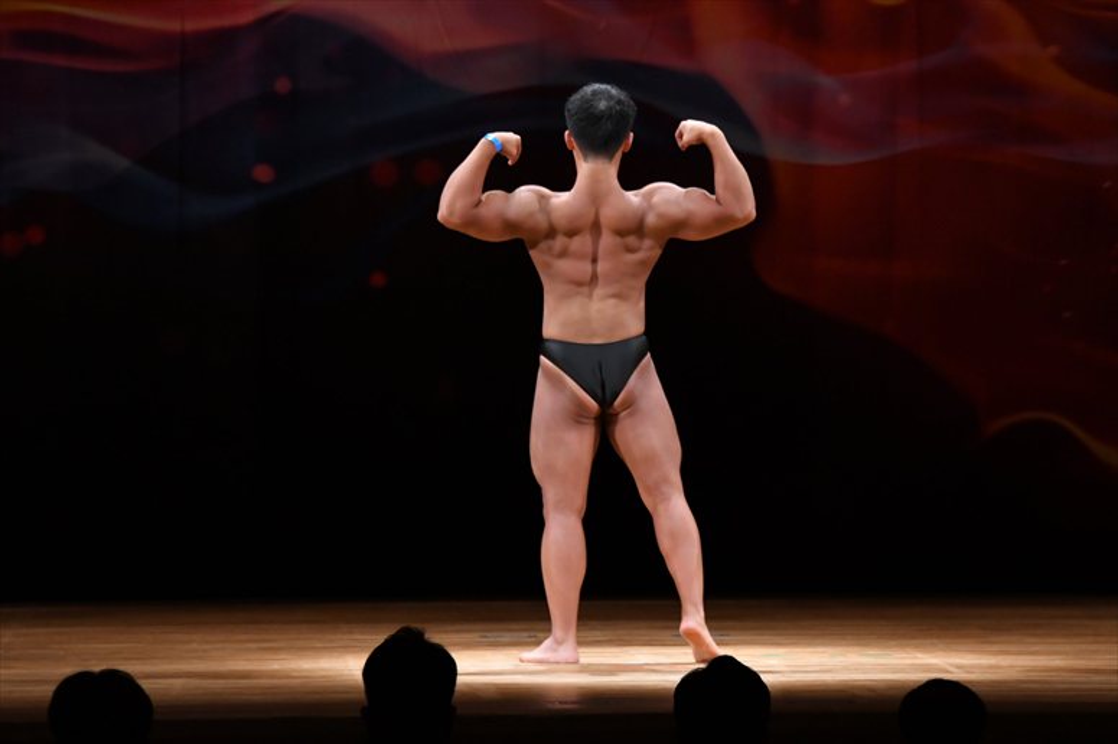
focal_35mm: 225
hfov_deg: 9.2
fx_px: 6984
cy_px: 372
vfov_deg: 6.1
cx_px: 559
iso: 3200
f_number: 5.6
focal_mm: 150
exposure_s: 1/400
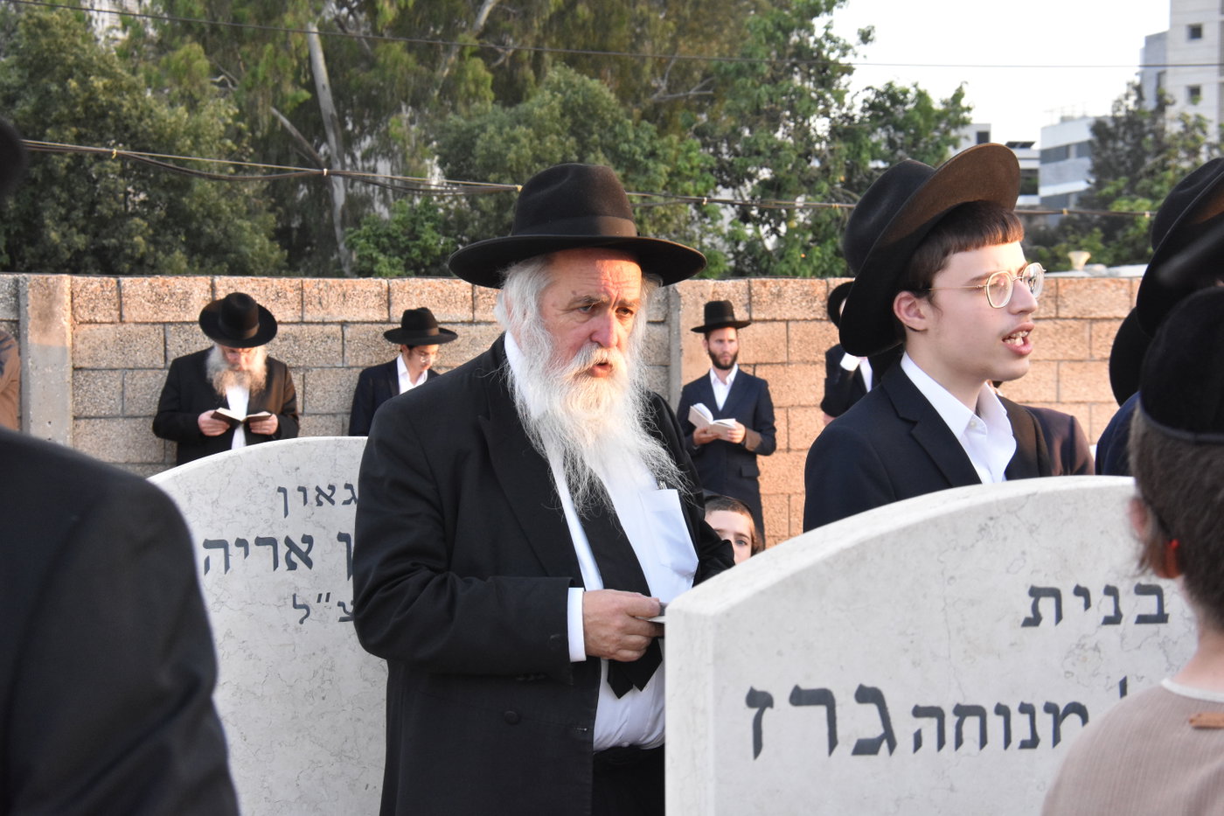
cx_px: 612
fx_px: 3059
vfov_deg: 15.2
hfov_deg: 22.6
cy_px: 408
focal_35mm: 90
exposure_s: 1/100
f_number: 10
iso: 2000
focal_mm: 60
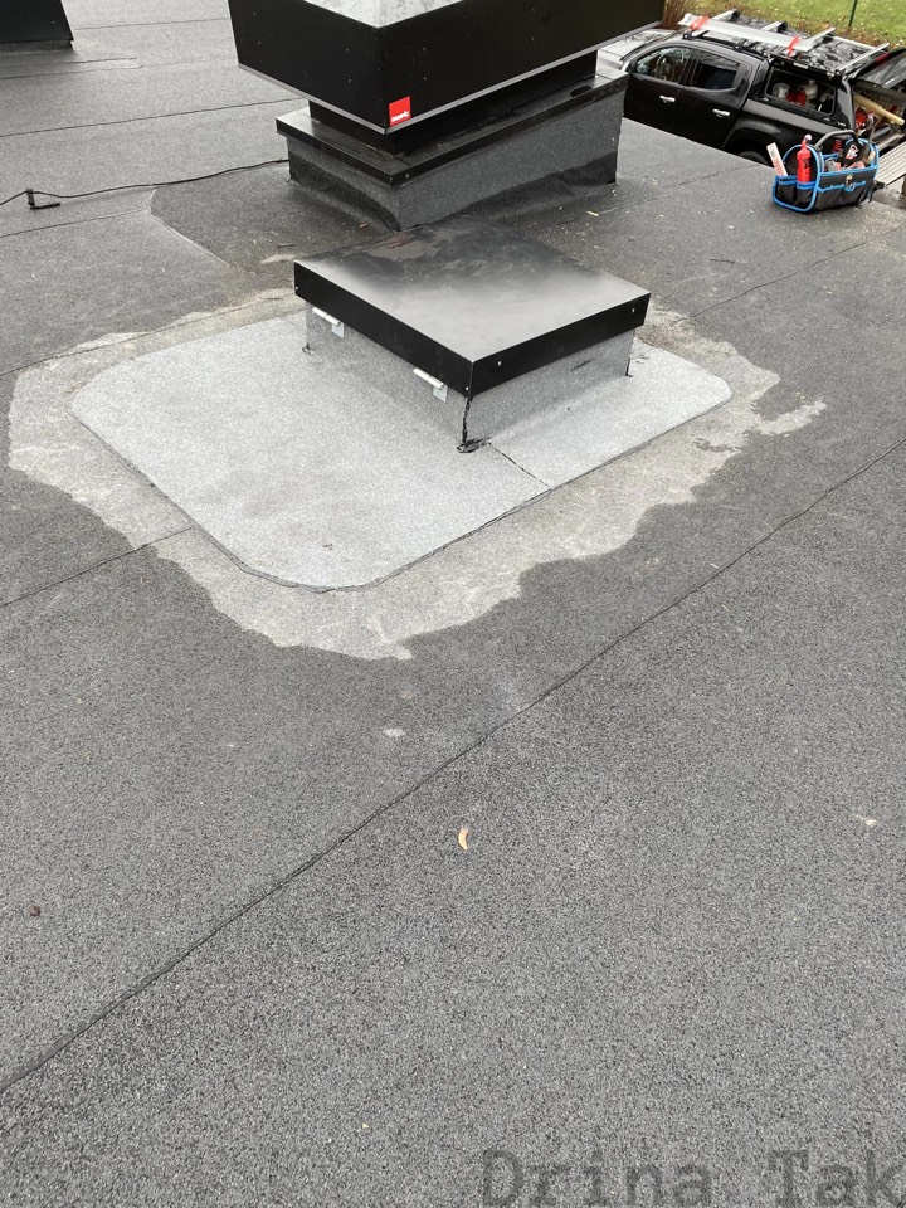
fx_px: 907
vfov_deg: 67.3
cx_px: 453
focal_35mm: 26
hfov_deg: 53.1
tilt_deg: -48.5
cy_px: 604
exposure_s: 1/121
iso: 80
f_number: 1.8
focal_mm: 4.25
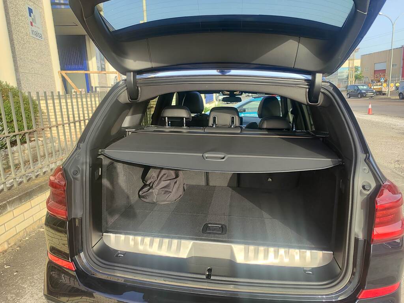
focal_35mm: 25
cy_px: 152
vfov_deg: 54.9
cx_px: 202
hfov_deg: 69.4
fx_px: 292
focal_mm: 5.95
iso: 50
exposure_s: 1/281
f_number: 1.89
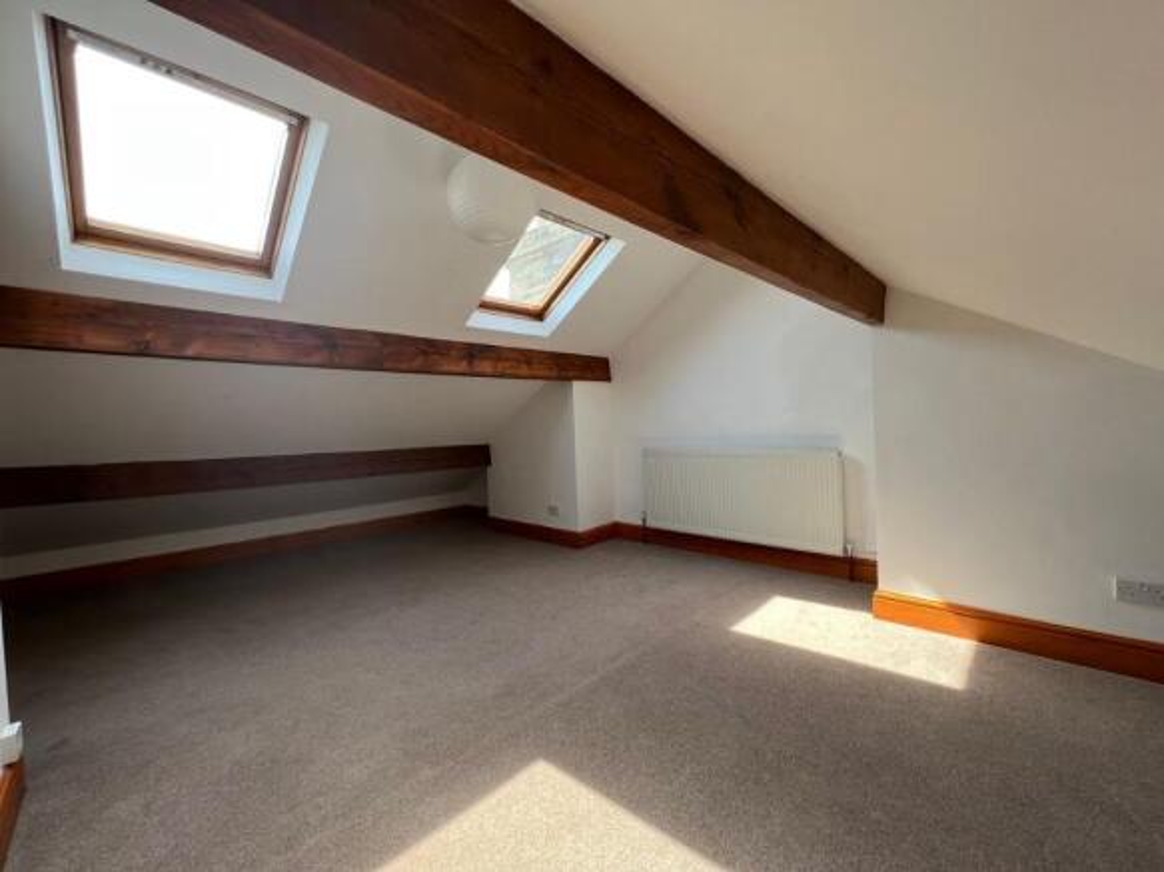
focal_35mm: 13
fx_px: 437
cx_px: 582
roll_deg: +2.6
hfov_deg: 106.2
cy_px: 436
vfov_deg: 89.9
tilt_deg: -1.8
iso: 40
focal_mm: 1.57
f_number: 1.8
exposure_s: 1/99
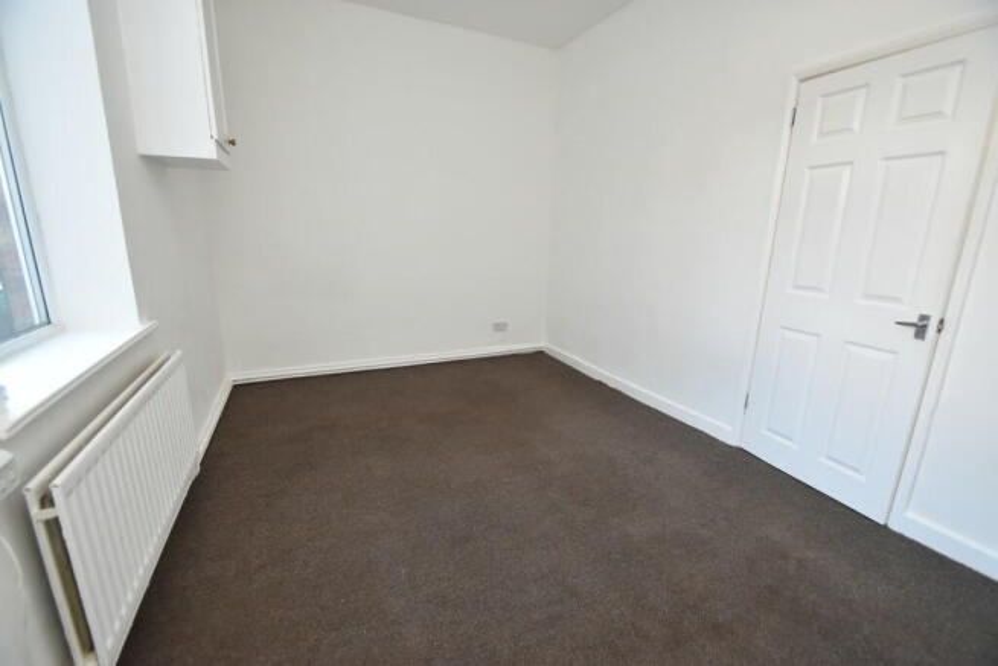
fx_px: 416
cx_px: 499
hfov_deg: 100.4
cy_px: 333
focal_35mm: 15
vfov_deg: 77.4
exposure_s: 1/60
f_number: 4
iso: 800
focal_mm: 10
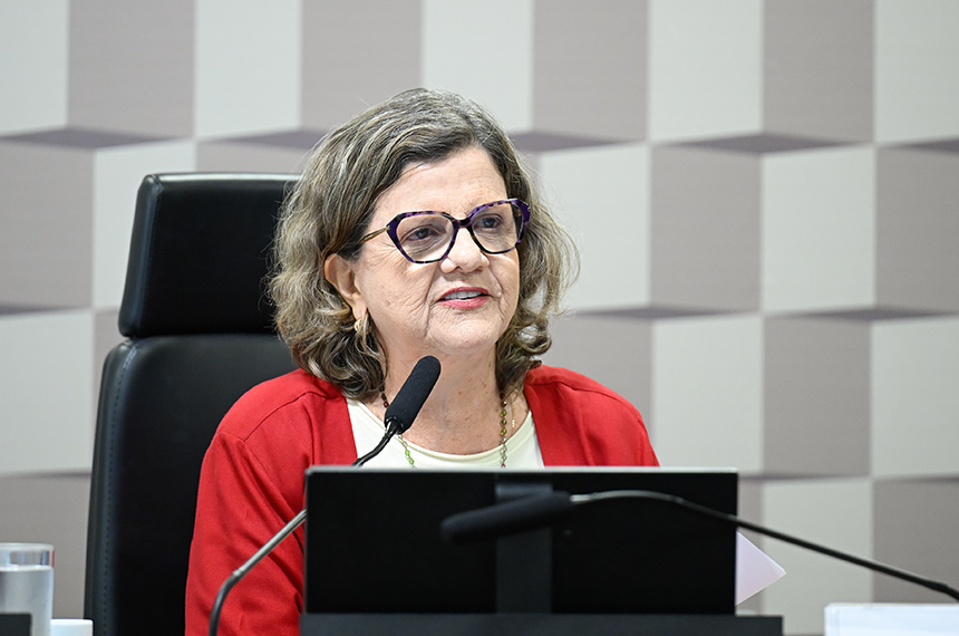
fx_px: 7977
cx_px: 480
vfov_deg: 4.6
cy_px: 318
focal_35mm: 300
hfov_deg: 6.9
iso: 2000
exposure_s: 1/160
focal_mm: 200
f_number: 2.8
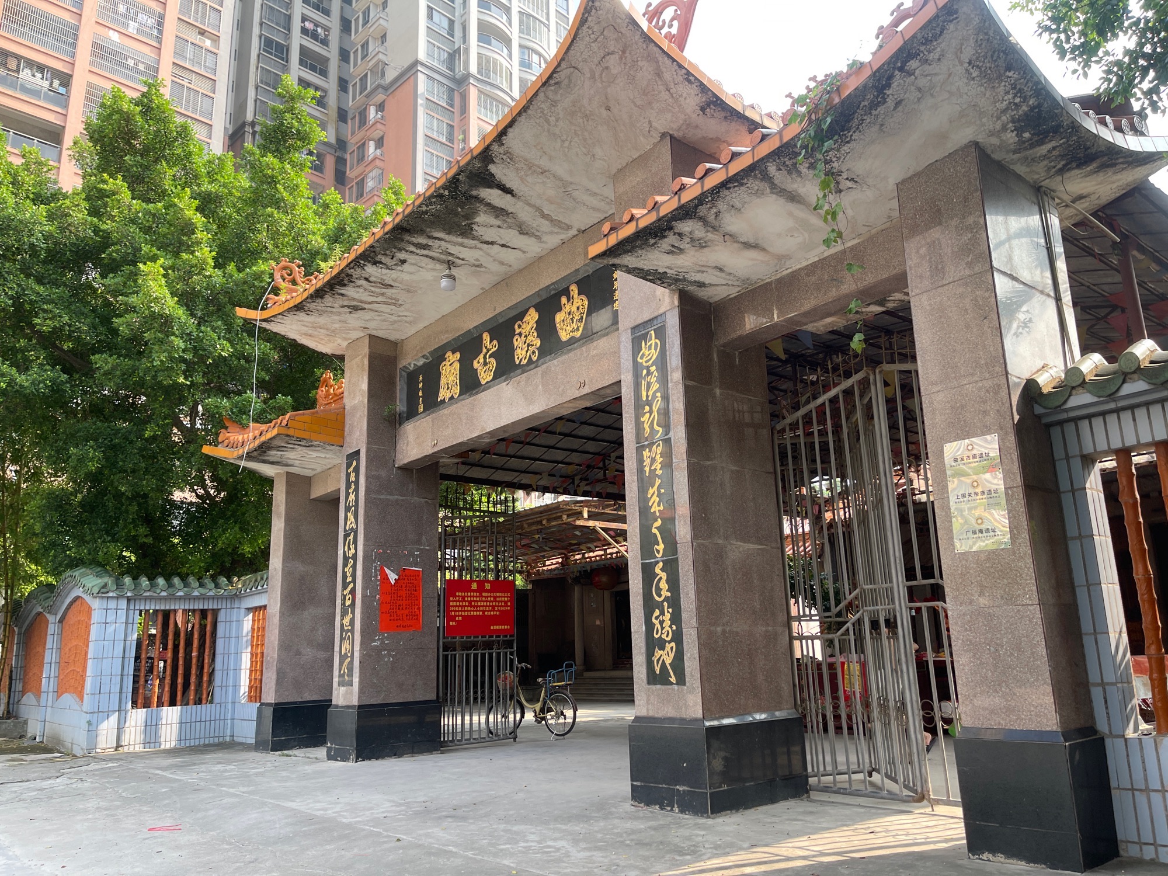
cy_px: 438
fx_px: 877
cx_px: 584
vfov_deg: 53.1
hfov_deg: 67.3
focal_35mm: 26
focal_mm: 5.1
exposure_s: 1/468
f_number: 1.6
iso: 50
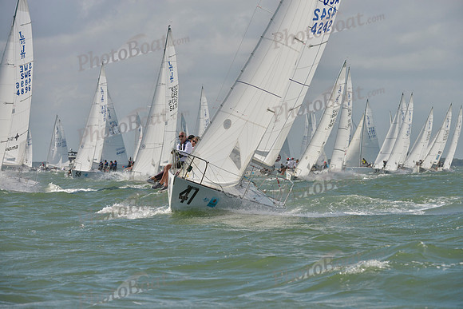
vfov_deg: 6.5
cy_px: 154
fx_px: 2701
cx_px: 232
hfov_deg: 9.8
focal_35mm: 210
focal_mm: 210
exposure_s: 1/1250
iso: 280
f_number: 9
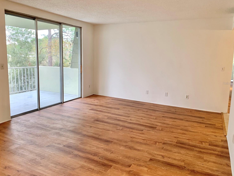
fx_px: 189
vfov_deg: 49.7
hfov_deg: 63.4
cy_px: 83
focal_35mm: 28
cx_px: 112
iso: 100
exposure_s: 1/64
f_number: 1.8
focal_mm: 4.25
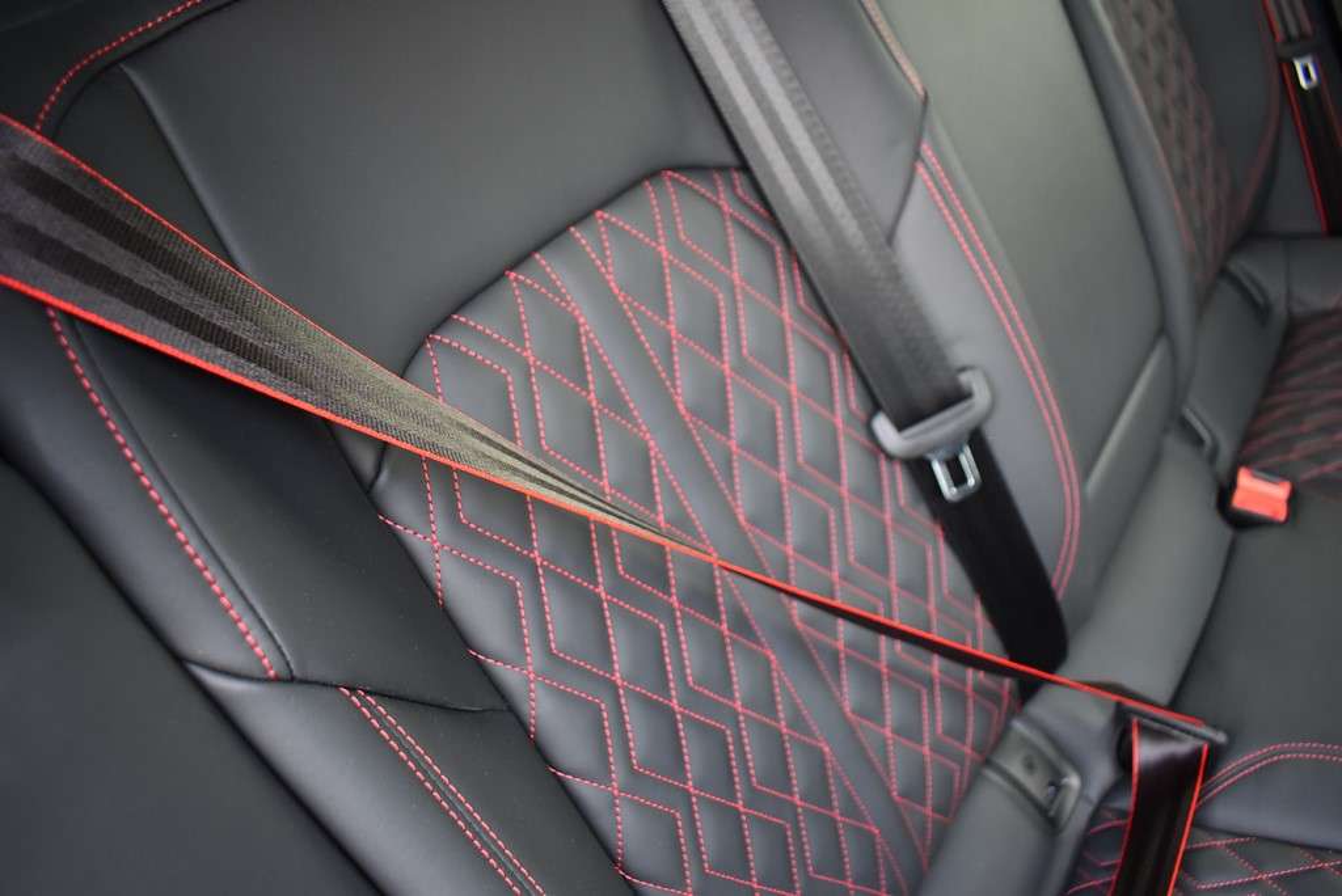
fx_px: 1007
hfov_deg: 67.4
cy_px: 448
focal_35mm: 27
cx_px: 671
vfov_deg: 48.0
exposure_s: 1/60
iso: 800
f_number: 3.5
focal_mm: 18
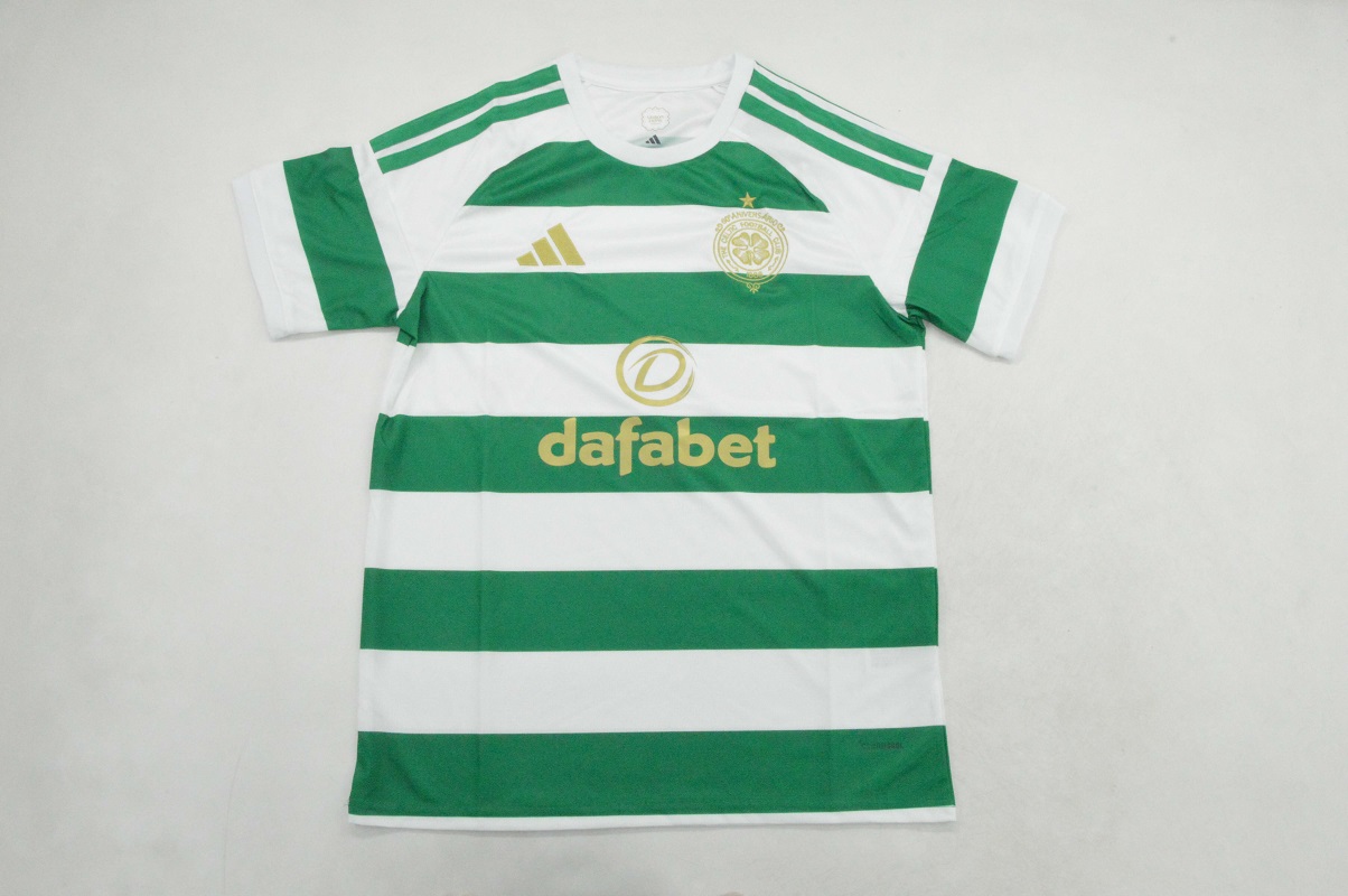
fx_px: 1178
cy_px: 448
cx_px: 674
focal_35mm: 32
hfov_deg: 59.5
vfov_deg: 41.6
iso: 6400
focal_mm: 21
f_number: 25
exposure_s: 1/125
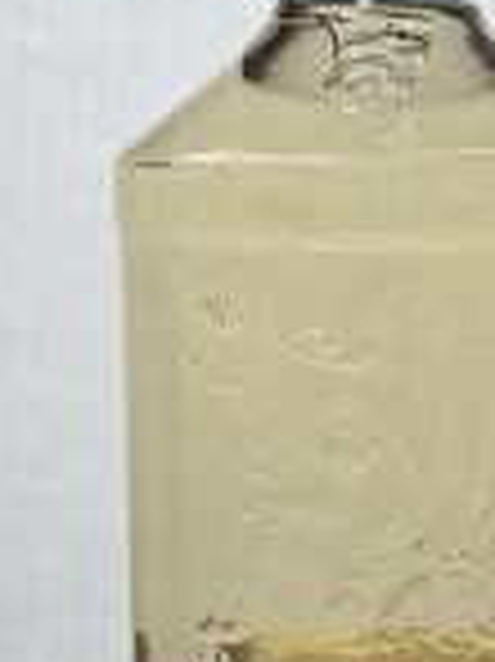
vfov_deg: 26.0
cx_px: 369
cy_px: 365
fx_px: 1432
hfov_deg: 19.5
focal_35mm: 75
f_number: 1.8
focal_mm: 5.4
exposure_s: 1/120
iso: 200
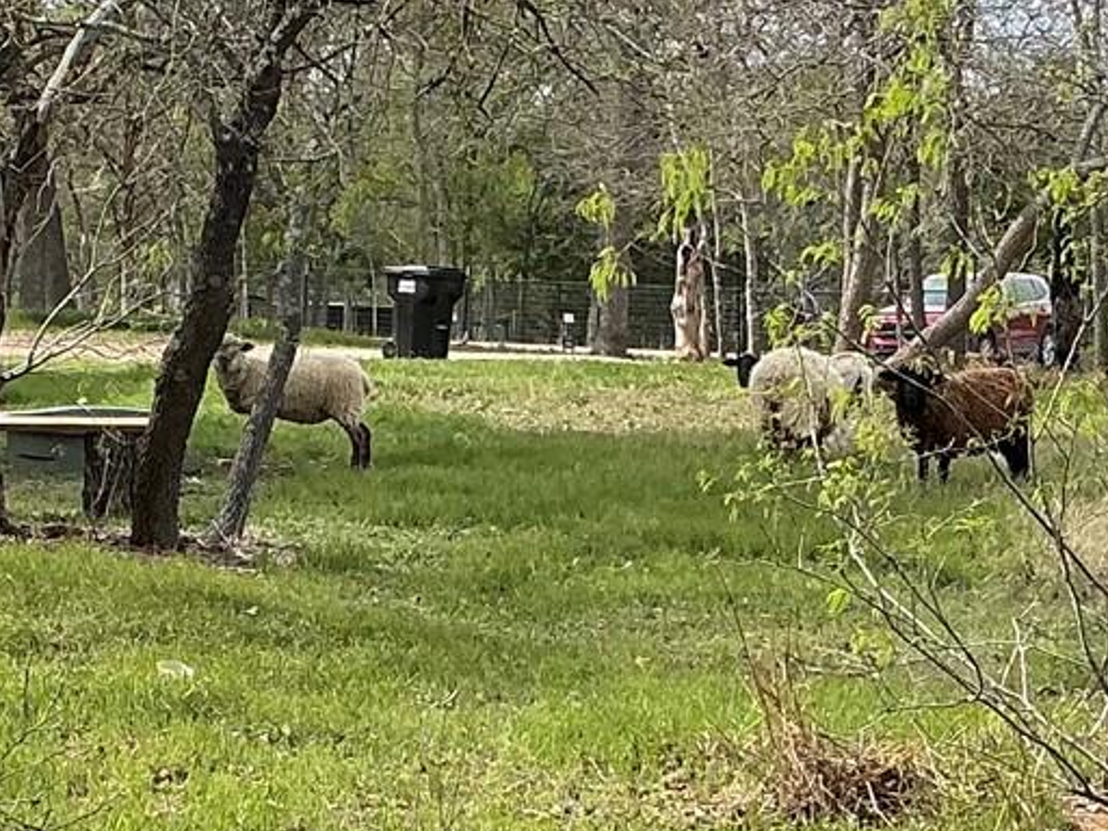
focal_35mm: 112
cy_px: 552
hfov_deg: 17.5
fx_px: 3585
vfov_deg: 13.2
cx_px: 344
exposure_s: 1/1035
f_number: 1.8
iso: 25
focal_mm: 3
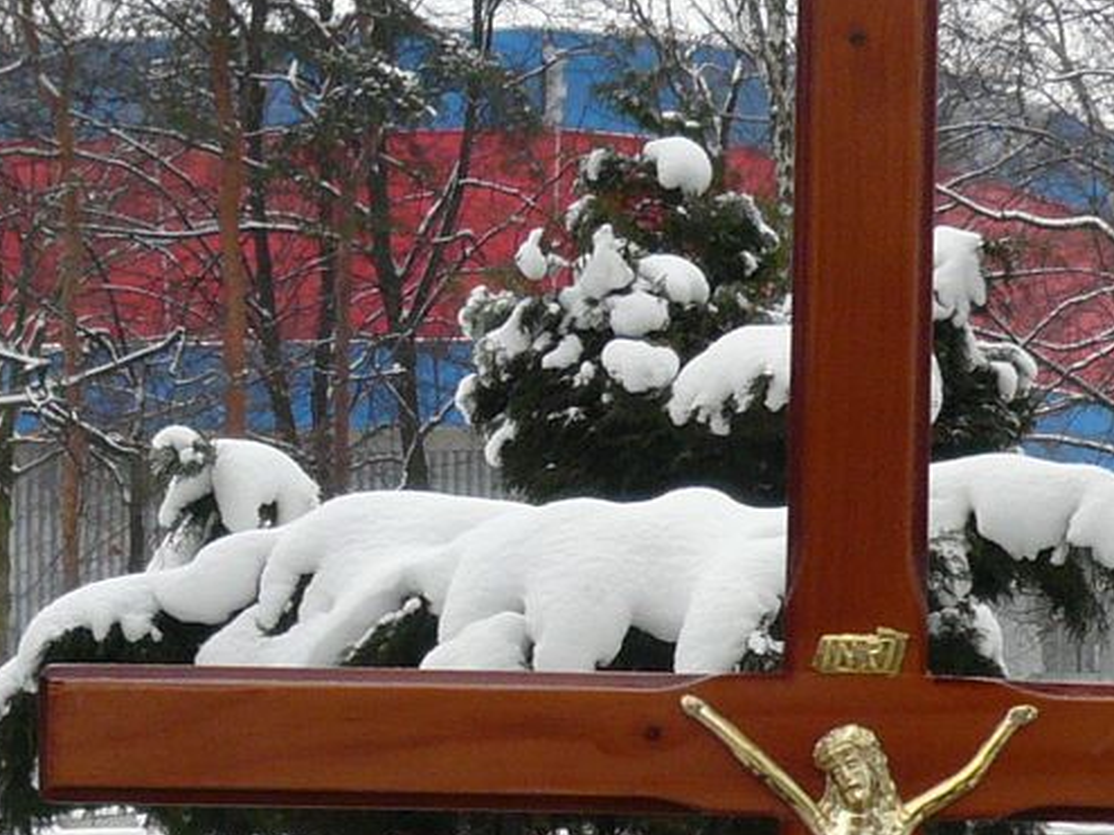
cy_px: 1066
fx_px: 3121
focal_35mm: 97
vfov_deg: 14.6
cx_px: 790
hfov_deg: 20.1
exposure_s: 1/200
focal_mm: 4.6
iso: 100
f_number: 2.8
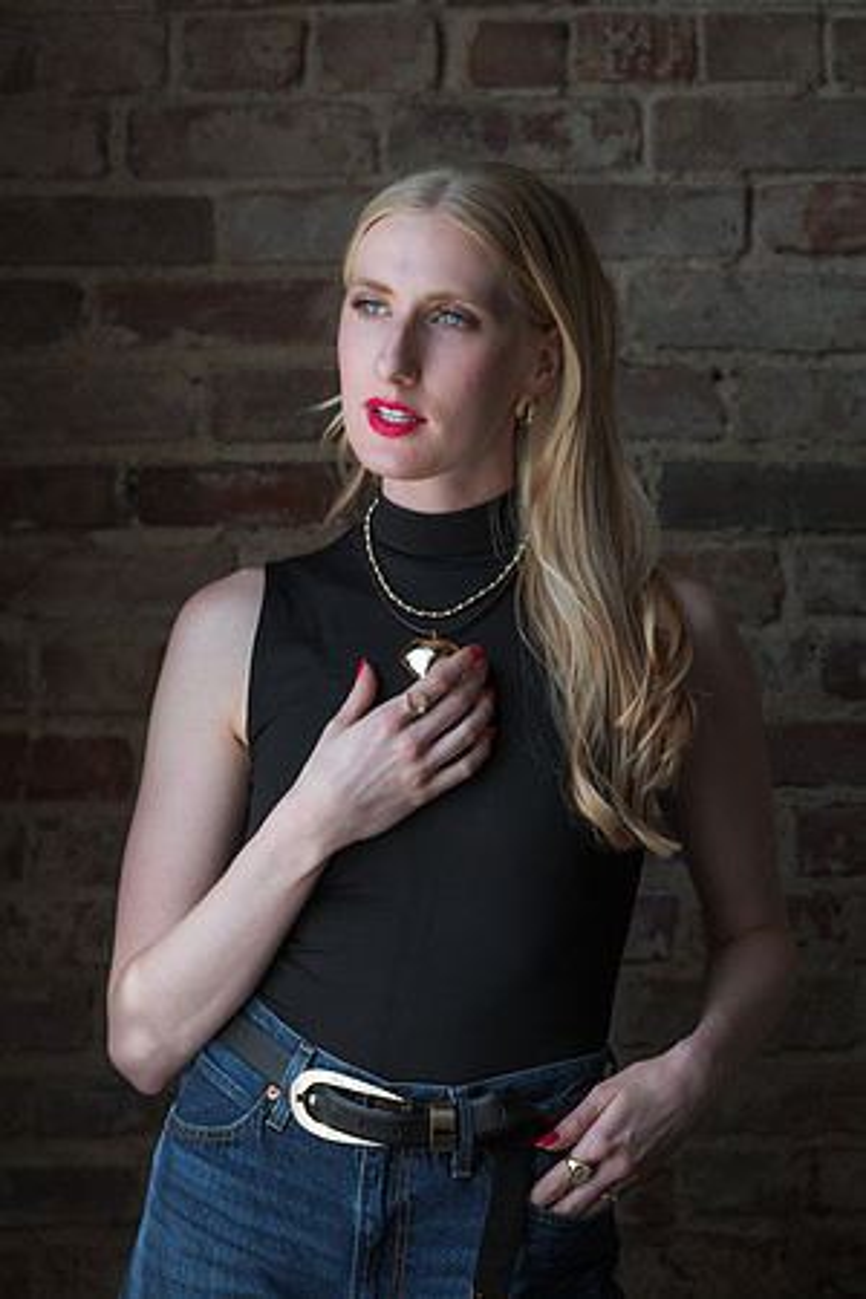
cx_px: 433
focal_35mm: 130
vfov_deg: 15.8
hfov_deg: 10.5
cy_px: 650
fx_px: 4690
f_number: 5
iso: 160
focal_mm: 130
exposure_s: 1/100
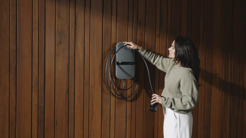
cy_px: 63
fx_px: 261
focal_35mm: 40
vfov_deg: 29.7
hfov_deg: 50.5
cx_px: 123
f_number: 11
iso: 250
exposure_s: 1/160
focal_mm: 38
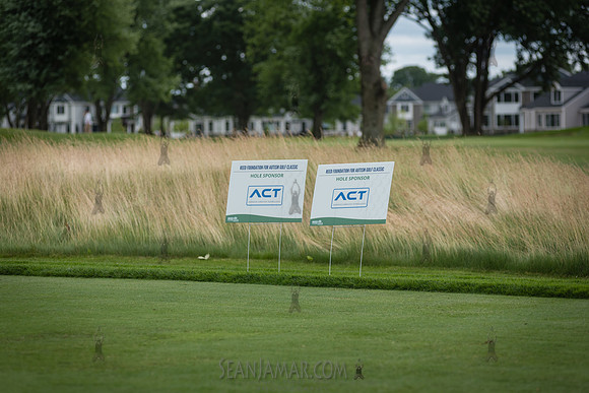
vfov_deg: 10.2
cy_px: 196
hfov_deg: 15.2
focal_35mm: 135
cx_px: 294
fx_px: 2209
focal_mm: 135
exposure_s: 1/1600
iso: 200
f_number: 4
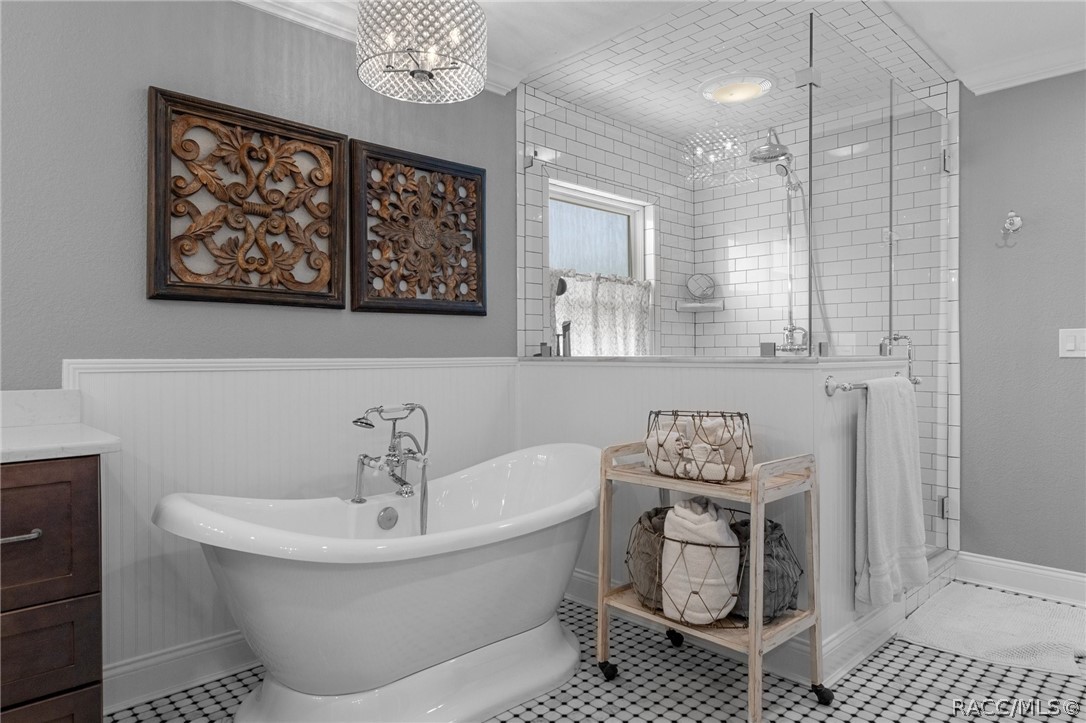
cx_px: 543
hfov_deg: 81.2
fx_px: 633
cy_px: 362
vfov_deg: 59.4
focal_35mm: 21
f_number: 9.5
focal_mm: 14
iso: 320
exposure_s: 1/8
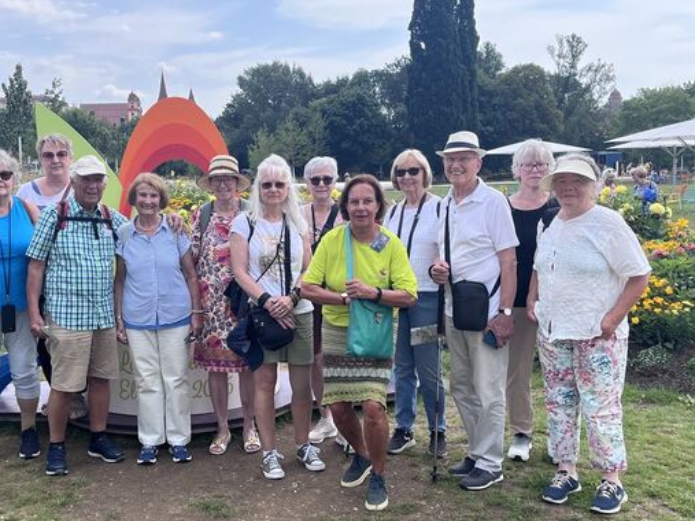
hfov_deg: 45.5
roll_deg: +1.4
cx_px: 271
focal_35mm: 41
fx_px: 823
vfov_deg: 35.1
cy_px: 234
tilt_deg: -3.4
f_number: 1.6
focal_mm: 5.1
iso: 50
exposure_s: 1/2899
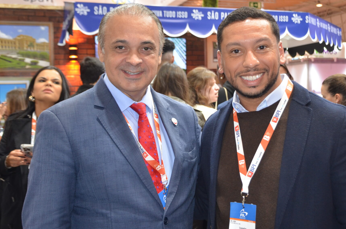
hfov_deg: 36.7
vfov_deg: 24.9
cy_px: 104
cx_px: 220
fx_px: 518
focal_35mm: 54
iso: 720
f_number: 3.8
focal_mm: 24
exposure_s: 1/60
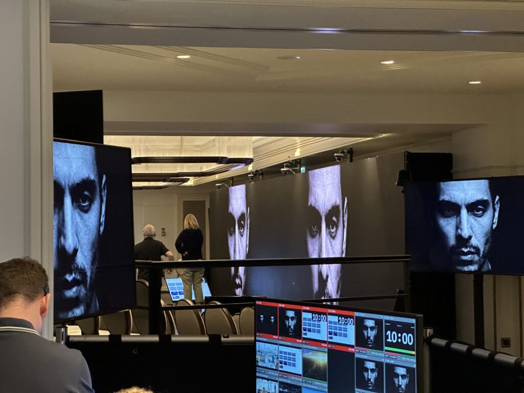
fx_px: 1166
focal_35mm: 77
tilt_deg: +1.3
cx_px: 262
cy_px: 196
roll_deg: +0.2
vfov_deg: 19.1
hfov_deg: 25.3
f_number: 2.8
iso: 1000
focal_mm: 9
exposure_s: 1/36
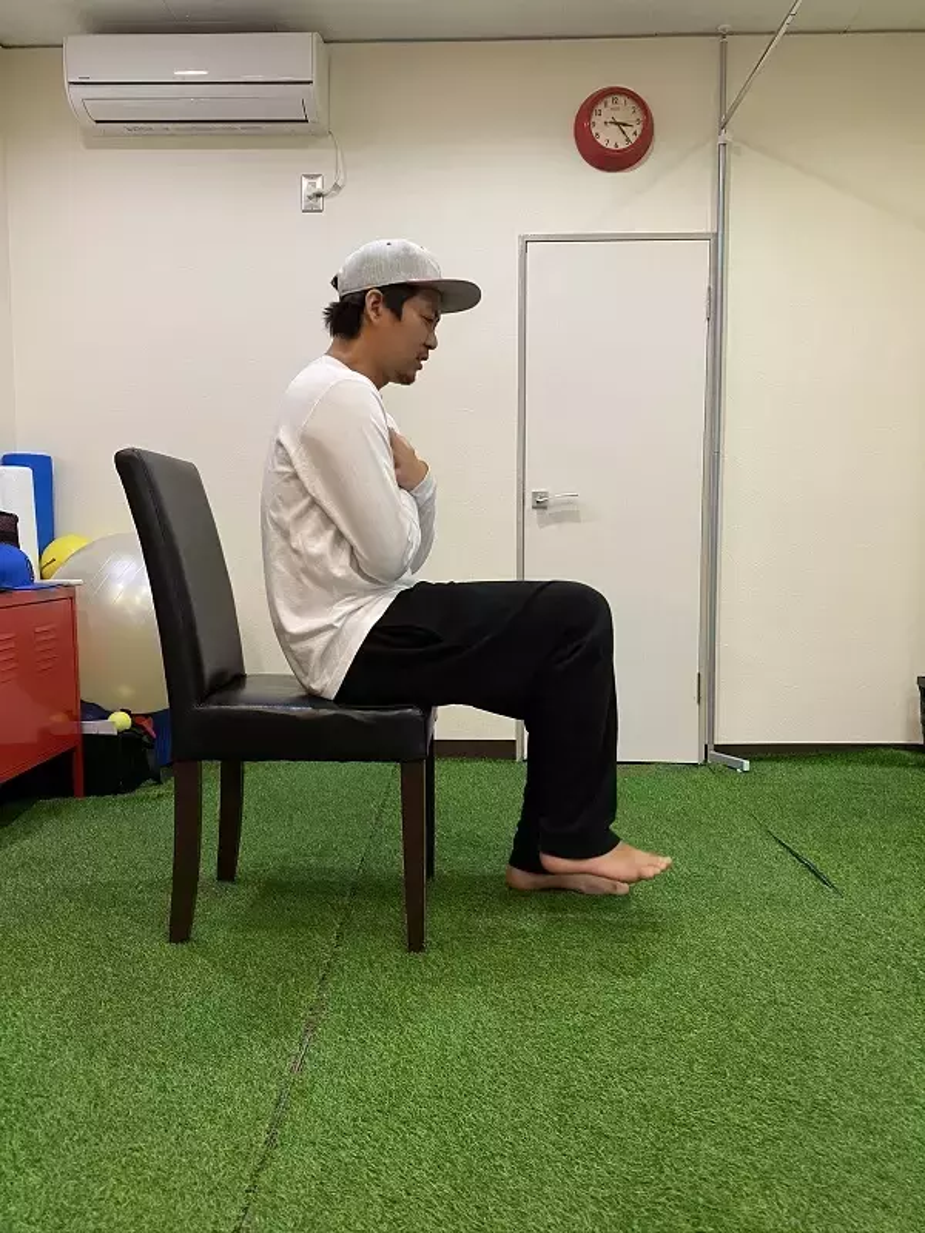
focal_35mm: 26
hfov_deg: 53.1
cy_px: 616
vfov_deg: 67.3
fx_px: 926
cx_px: 462
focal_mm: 4.25
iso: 200
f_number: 1.8
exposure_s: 1/50
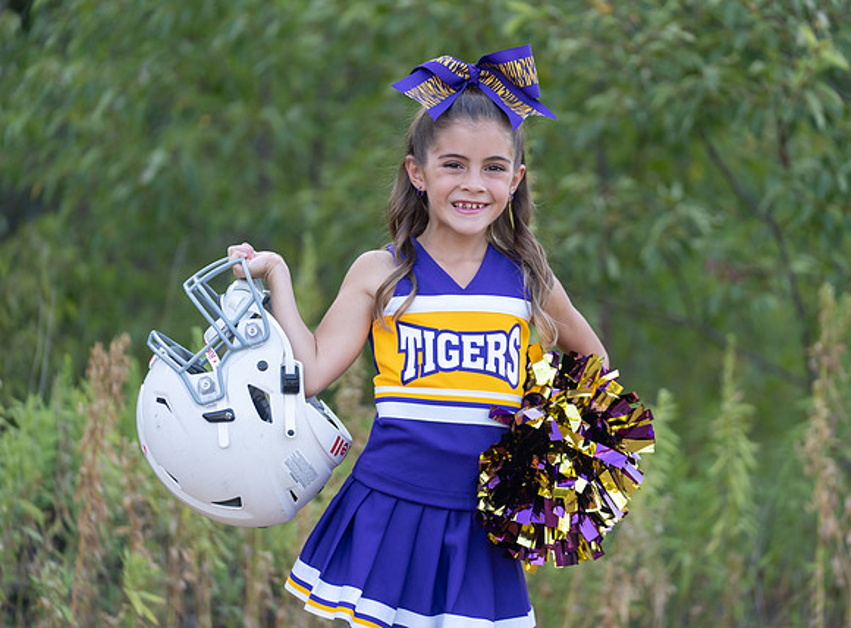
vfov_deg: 10.6
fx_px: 3400
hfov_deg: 14.3
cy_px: 314
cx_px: 471
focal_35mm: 139
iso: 320
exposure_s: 1/320
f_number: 2.8
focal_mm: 130
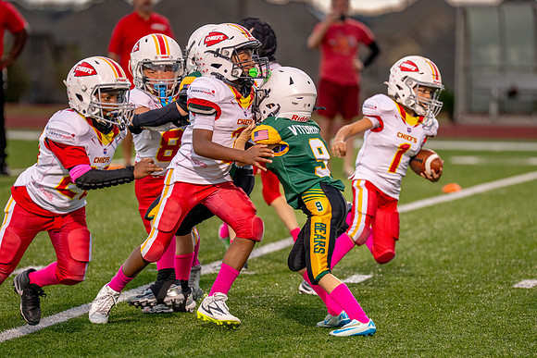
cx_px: 281
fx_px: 3820
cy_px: 201
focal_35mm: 256
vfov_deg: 5.4
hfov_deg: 8.0
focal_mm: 200
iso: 1600
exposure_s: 1/1000
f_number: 2.8
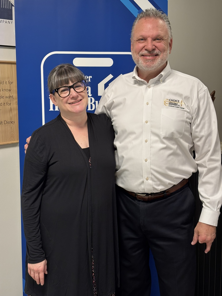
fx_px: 445
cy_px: 148
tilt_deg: -9.0
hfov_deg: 28.0
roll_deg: -0.6
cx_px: 111
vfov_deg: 36.8
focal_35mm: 52
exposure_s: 1/40
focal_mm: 5.96
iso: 125
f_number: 1.6
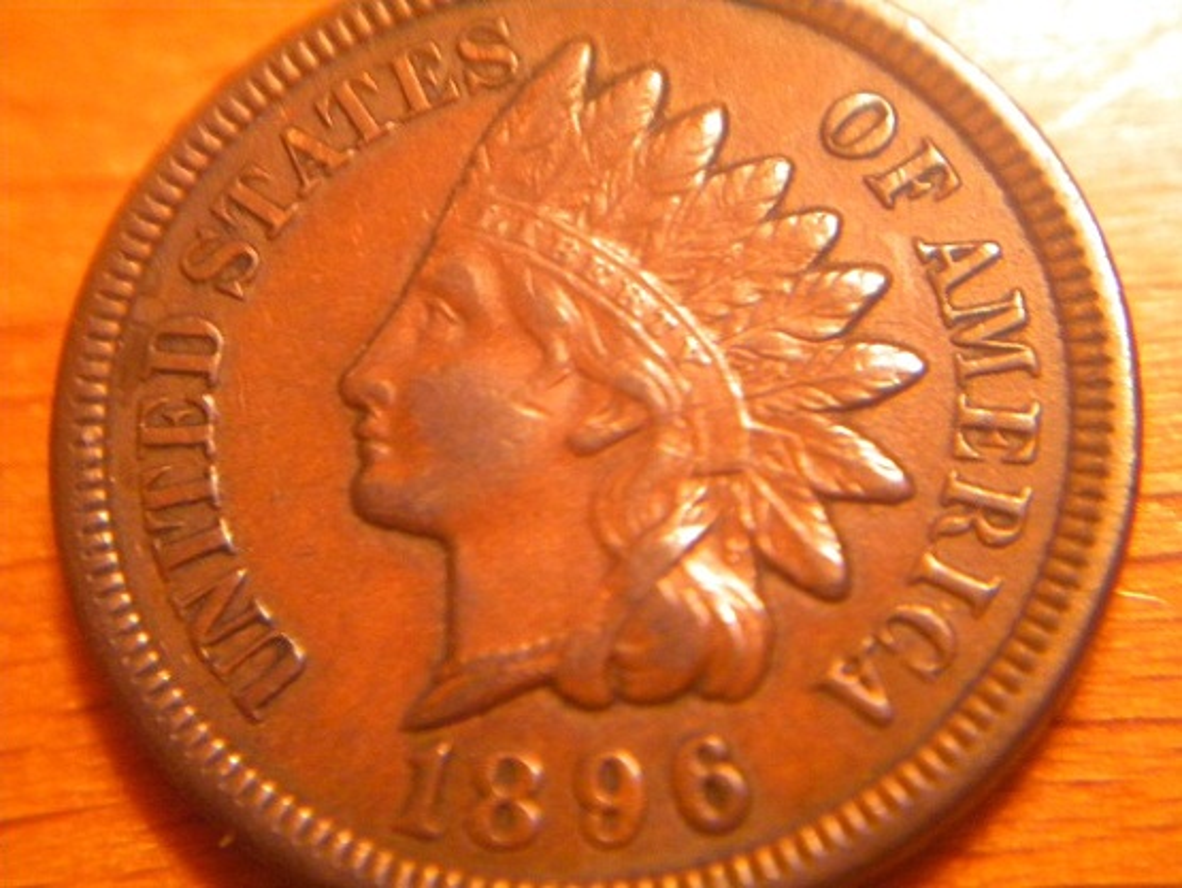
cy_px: 444
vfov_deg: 28.1
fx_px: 1777
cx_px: 591
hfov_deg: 36.8
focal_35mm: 52
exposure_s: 1/8.8
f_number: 3.9
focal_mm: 9.3
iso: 400
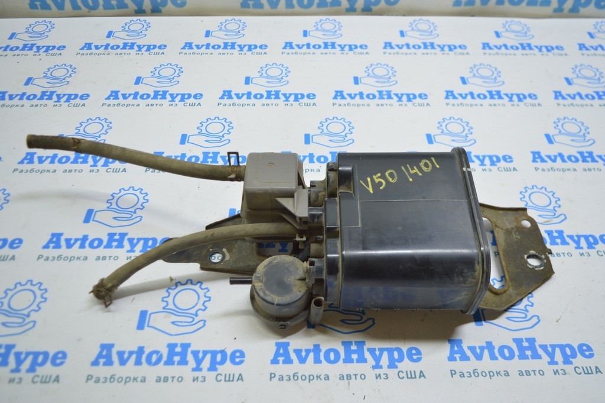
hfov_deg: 59.5
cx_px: 302
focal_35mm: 32
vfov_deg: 41.6
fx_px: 529
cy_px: 202
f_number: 3.8
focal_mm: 21
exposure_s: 1/60
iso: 400
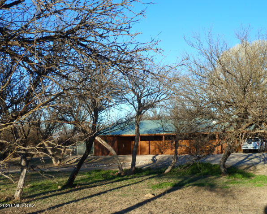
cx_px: 136
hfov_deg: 42.0
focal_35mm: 44
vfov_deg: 34.2
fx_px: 348
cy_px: 107
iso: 80
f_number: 4
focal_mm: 6.9
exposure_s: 1/250
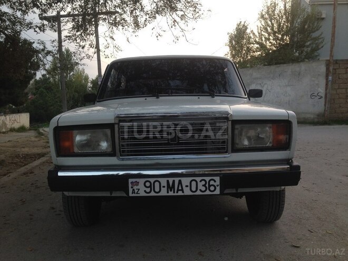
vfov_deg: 42.9
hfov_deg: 55.4
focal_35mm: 33
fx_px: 332
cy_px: 130
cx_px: 174
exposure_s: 1/120
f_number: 2.4
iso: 80
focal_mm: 4.12
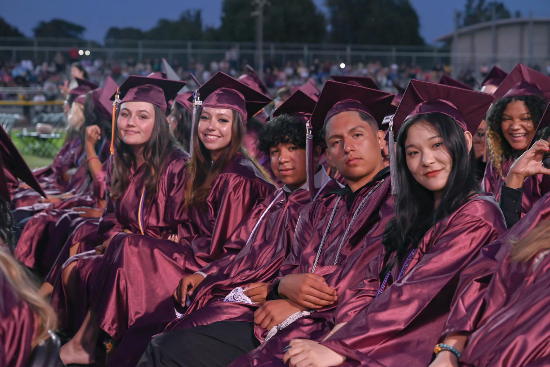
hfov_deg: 28.8
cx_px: 275
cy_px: 184
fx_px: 1070
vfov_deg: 19.5
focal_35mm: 70
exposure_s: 1/400
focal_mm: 70
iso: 4000
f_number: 5
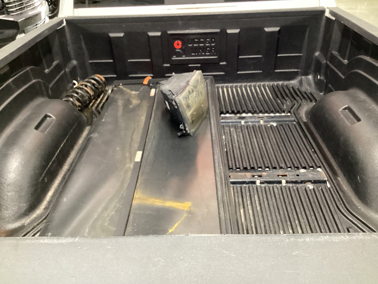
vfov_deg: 45.4
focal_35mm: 31
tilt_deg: -33.7
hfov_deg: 58.4
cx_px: 189
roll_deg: -1.9
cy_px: 142
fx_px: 339
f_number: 2.4
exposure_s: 1/30
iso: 500
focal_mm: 3.3
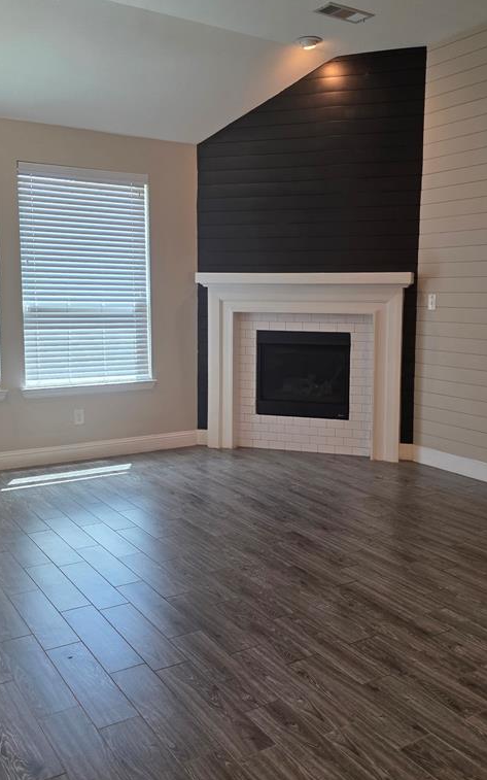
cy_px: 387
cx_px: 258
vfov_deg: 58.1
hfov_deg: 38.3
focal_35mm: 33
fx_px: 701
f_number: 1.7
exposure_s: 1/120
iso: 100
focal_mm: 6.3
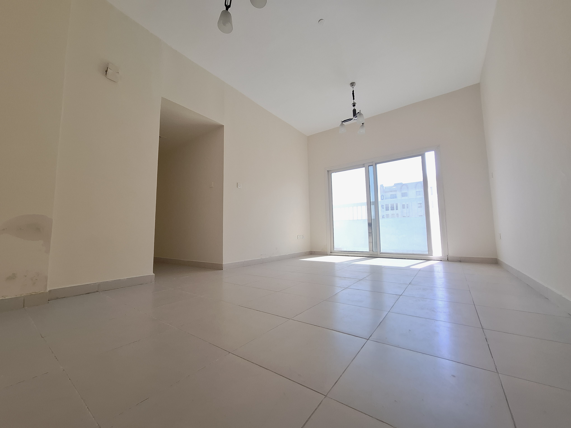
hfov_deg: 106.2
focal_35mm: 13
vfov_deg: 89.9
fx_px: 214
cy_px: 214
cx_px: 286
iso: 40
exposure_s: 1/100
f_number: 2.2
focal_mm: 1.74
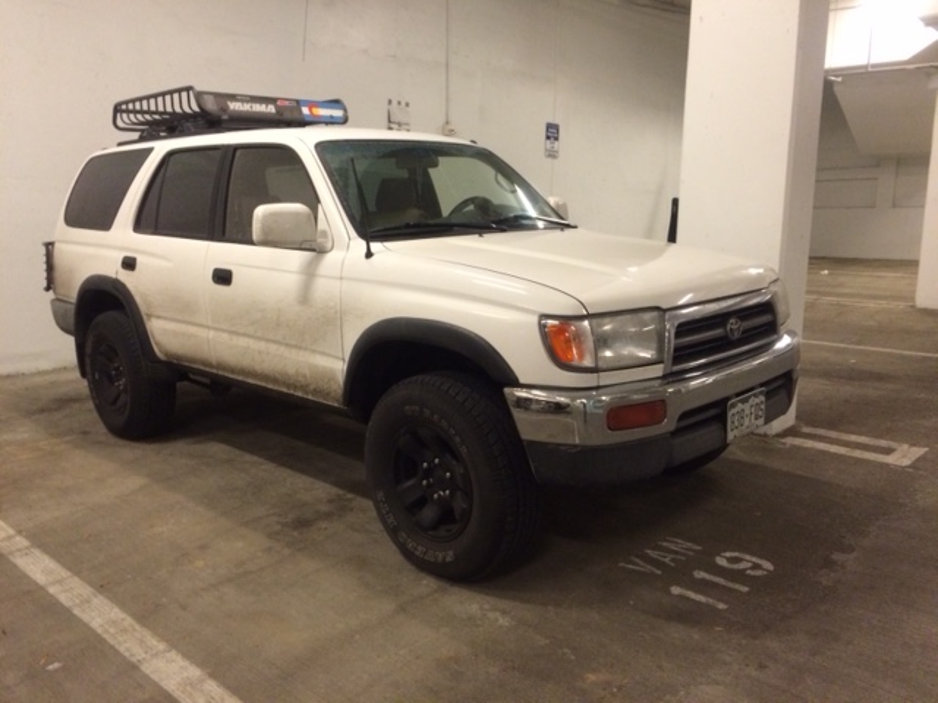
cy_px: 352
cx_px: 469
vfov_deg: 48.2
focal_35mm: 29
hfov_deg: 61.7
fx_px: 786
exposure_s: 1/30
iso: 250
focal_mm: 4.15
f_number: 2.2
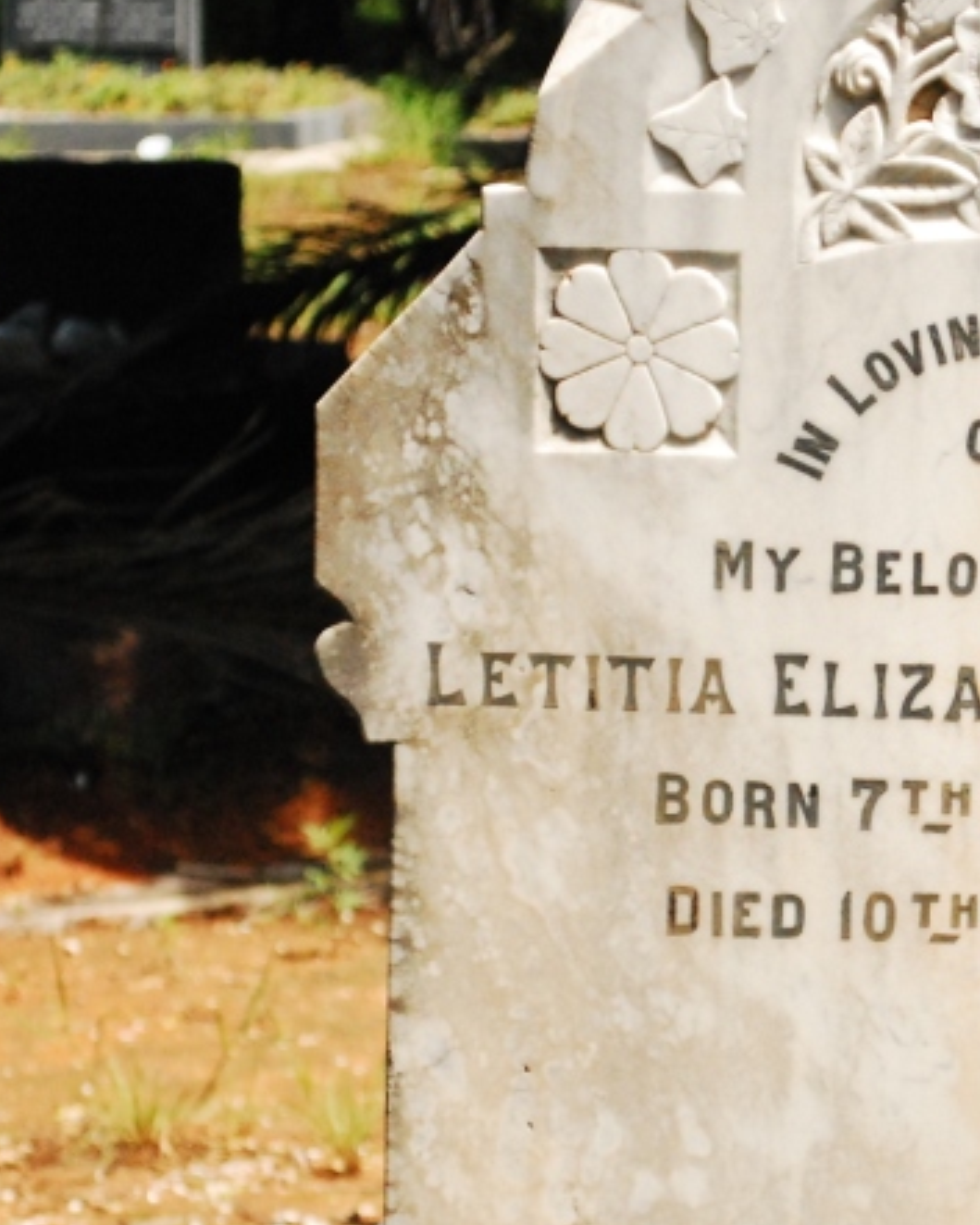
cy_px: 735
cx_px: 983
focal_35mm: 180
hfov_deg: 8.5
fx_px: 6527
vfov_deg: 10.7
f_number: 5.6
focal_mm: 55
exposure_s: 1/4000
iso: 1600
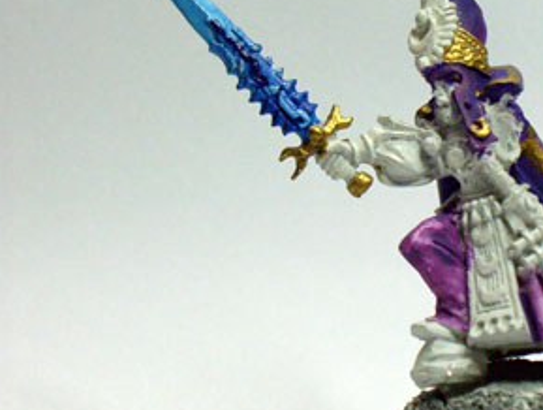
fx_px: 1698
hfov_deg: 18.1
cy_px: 150
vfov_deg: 13.7
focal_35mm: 108
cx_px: 374
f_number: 3.94
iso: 200
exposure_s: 1/58.9
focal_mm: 12.09
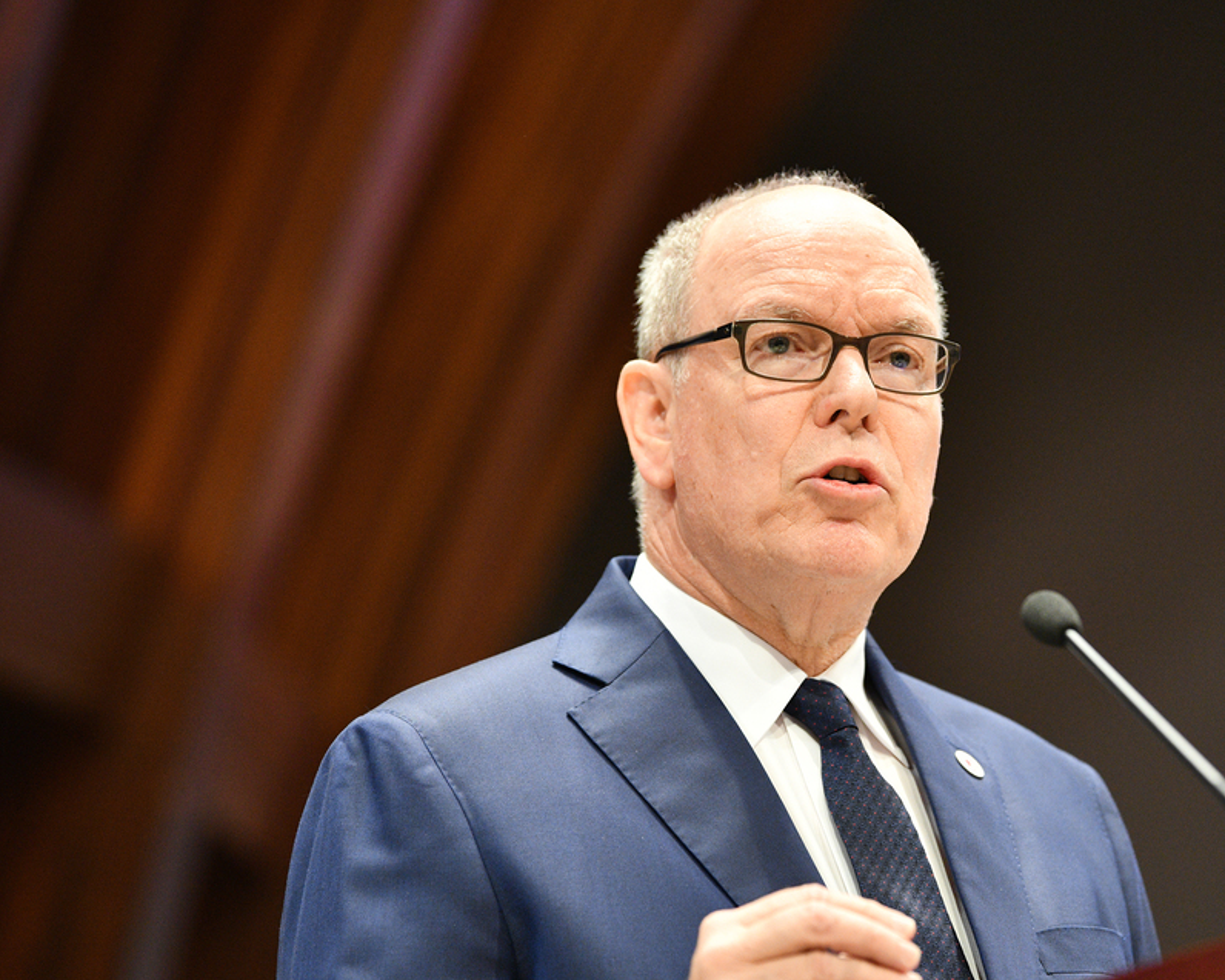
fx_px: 6672
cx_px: 860
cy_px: 574
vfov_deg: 8.4
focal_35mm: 184
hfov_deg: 10.5
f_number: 2.8
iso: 2000
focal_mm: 130
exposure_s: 1/160
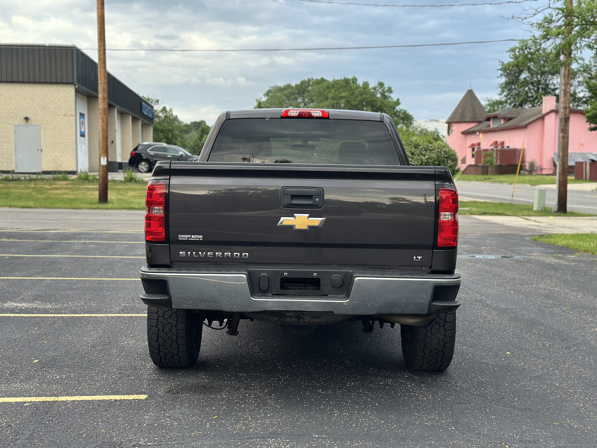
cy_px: 224
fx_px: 828
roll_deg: +0.6
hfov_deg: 39.7
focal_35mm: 48
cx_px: 298
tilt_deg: -1.9
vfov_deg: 30.3
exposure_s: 1/227
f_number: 1.78
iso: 80
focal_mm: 6.86
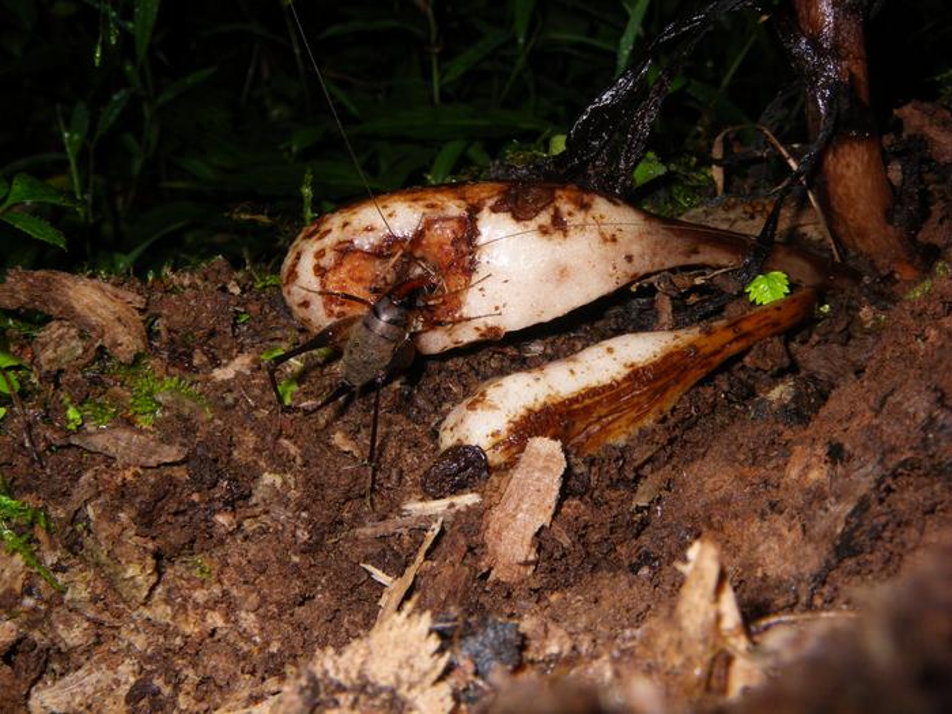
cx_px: 476
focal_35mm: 42
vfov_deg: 34.3
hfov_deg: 44.8
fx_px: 1155
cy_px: 357
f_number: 5
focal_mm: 7.5
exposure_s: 1/60
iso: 100
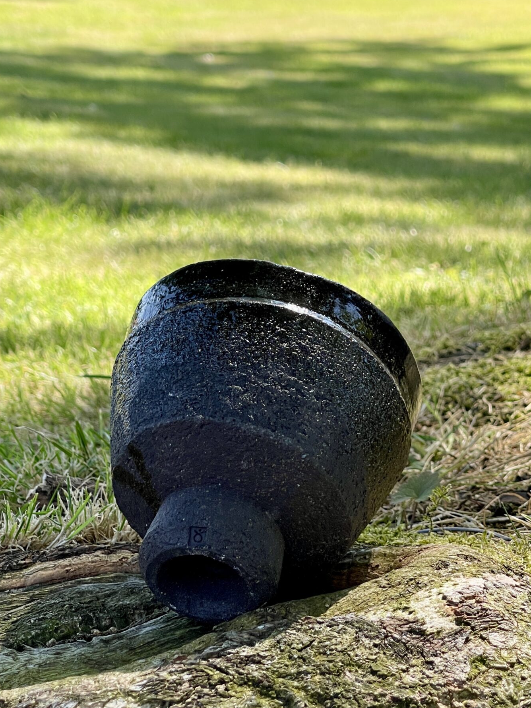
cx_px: 338
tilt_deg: -10.8
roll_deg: -0.3
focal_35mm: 92
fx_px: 1881
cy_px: 332
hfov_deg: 16.0
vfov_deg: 21.3
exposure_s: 1/252
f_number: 2.2
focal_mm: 7.5
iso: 20
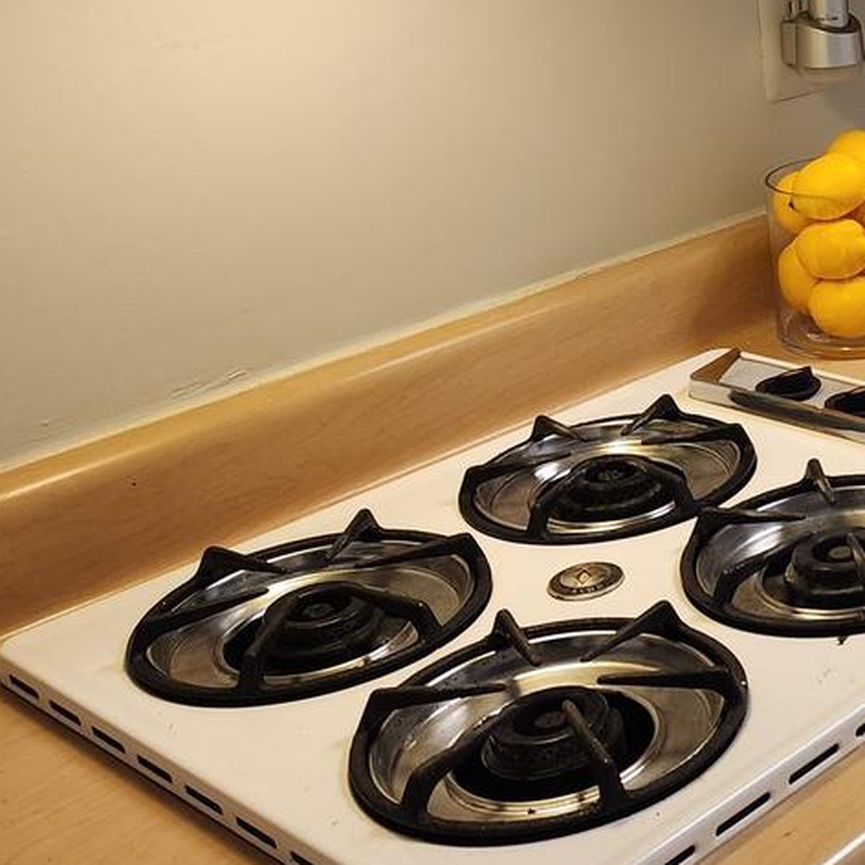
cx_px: 1001
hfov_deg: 25.3
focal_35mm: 62
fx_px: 1753
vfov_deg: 26.9
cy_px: 115
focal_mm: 6.4
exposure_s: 1/120
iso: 320
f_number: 1.8
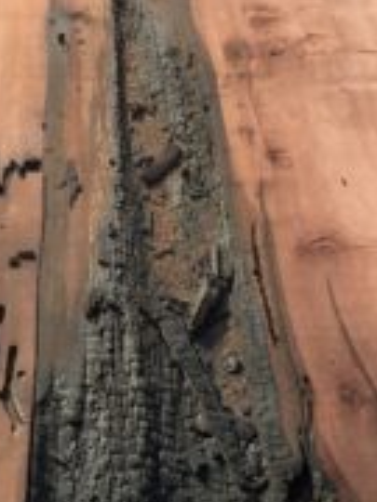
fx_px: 1249
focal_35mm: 86
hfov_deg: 17.1
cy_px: 18
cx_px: 112
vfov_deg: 22.0
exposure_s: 1/1730
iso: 16
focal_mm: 3
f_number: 1.8
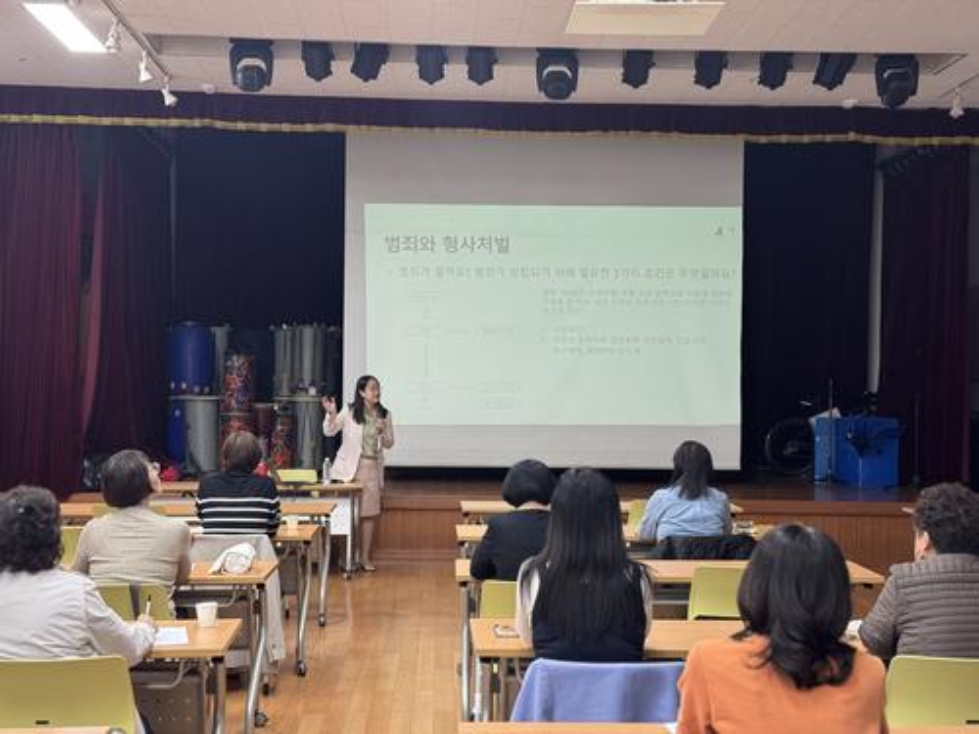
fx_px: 1358
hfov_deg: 39.7
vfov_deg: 30.3
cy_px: 367
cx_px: 490
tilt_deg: +0.7
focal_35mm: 48
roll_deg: -0.6
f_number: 1.78
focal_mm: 6.76
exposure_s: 1/60
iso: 250
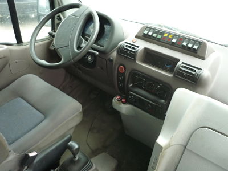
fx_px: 217
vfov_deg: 42.9
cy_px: 86
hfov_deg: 55.4
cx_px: 114
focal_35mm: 33
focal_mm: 5.5
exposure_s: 1/30
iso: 250
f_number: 2.8
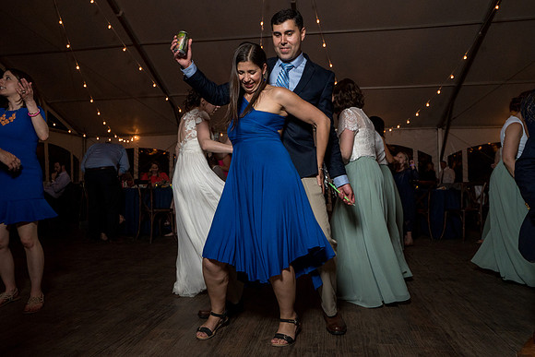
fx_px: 411
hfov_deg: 66.1
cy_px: 173
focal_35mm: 28
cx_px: 254
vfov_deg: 46.9
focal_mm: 26
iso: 2000
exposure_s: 1/200
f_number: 5.6
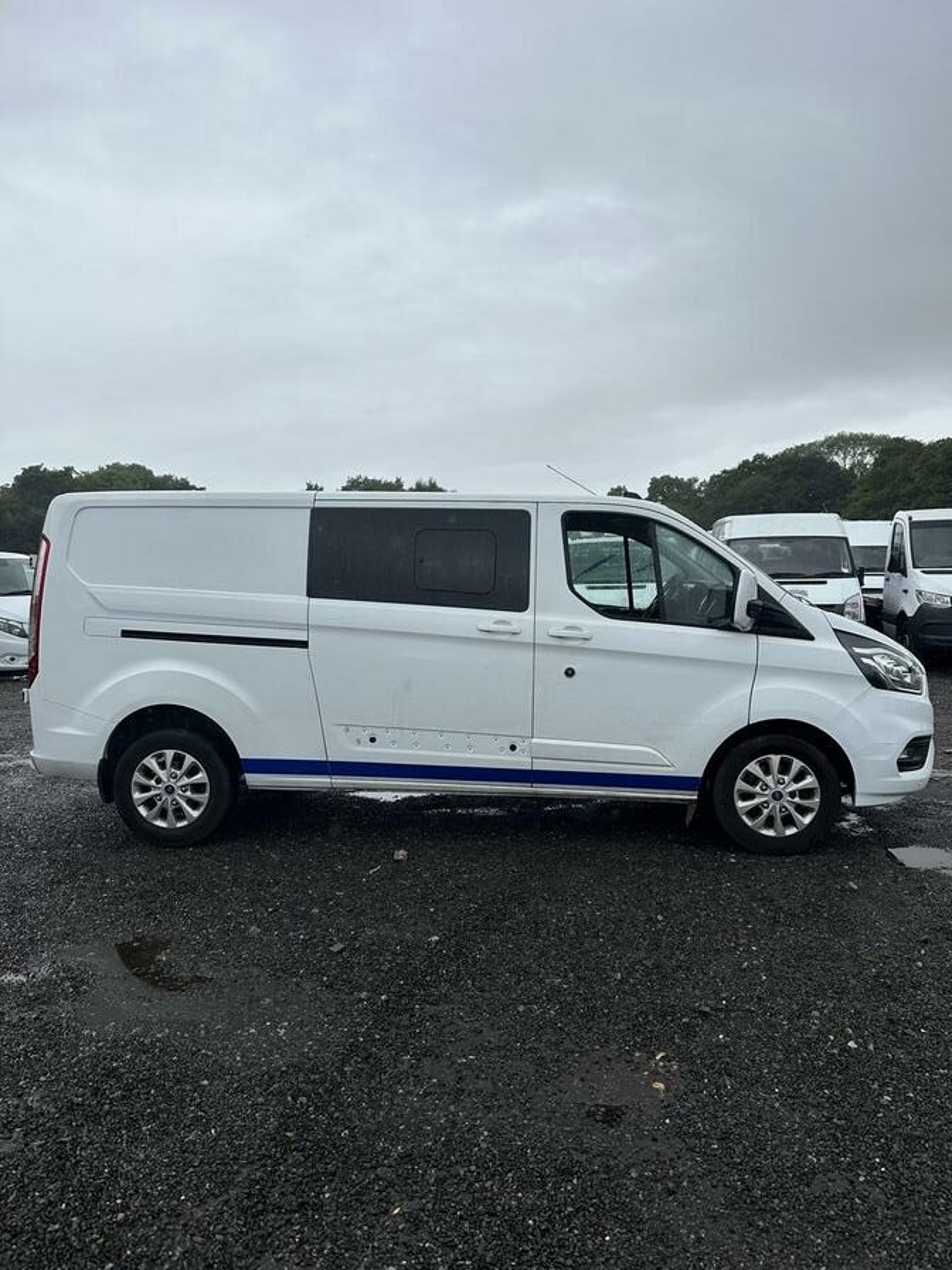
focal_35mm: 24
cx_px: 476
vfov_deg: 71.6
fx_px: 880
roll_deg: +1.4
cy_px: 635
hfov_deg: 56.8
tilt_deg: -4.8
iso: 80
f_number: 1.78
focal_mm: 6.86
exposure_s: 1/2203
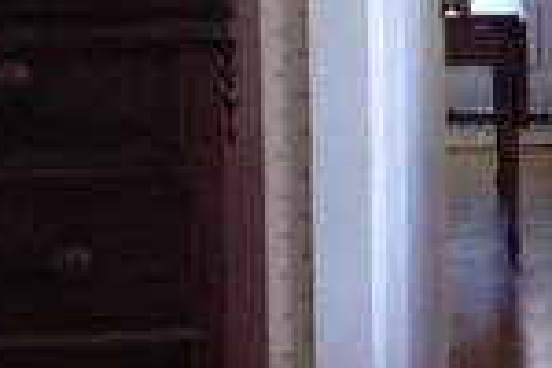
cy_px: 48
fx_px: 2376
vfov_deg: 8.8
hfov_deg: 12.9
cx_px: 651
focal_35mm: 155
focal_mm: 4.28
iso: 200
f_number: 2.4
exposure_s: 1/20
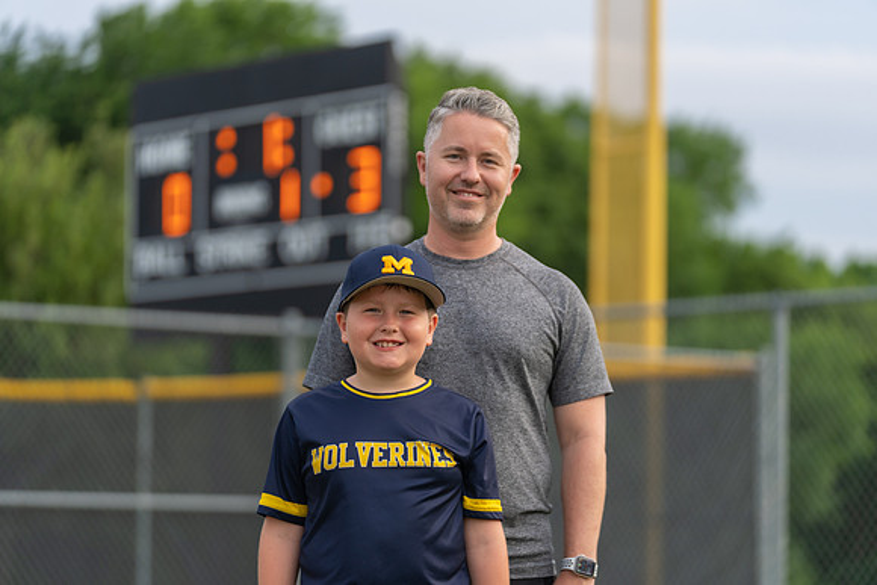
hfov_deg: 14.7
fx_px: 3411
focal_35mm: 140
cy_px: 292
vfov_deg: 9.8
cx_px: 438
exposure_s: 1/320
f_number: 2.8
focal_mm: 140
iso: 250
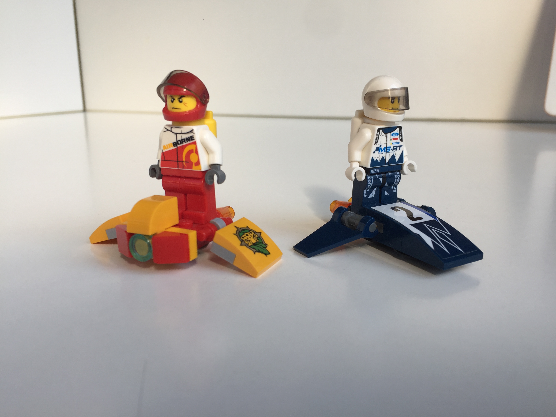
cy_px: 208
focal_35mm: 29
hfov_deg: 61.7
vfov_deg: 48.2
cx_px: 278
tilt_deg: -15.8
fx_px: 466
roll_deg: -0.8
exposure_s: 1/319
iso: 32
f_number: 2.2
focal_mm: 4.15
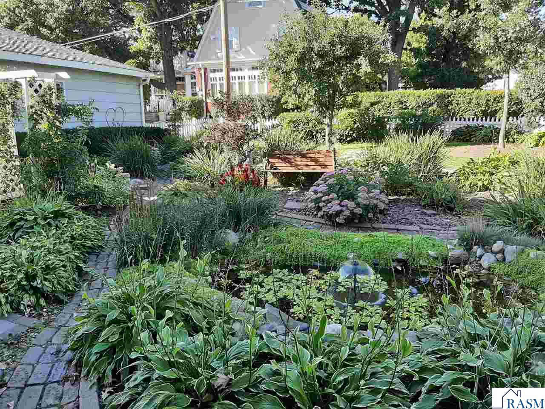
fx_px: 409
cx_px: 272
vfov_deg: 53.1
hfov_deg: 67.3
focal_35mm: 26
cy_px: 204
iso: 40
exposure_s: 1/261
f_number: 1.7
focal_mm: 3.93
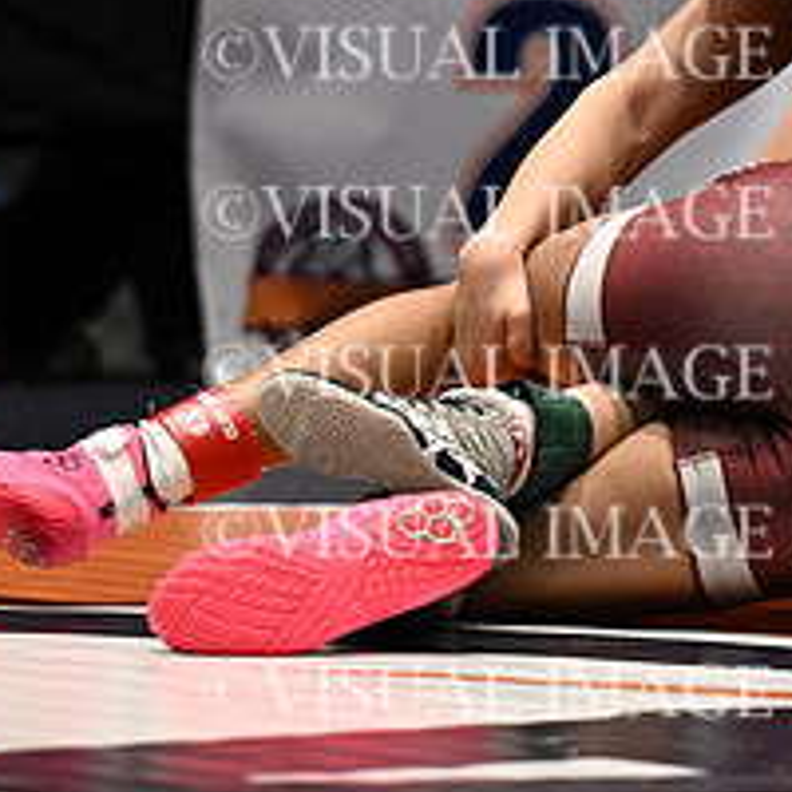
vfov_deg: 3.5
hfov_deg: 3.5
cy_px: 133
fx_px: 12865
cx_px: 776
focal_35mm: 497
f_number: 2.8
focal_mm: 135
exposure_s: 1/767
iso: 2200
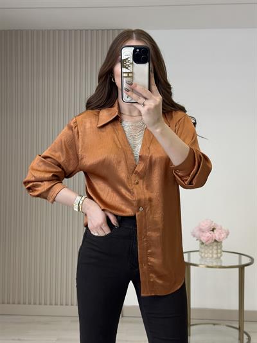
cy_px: 172
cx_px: 128
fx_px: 475
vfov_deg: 39.6
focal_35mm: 48
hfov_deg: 30.3
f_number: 1.78
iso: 80
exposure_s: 1/275
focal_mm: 6.86
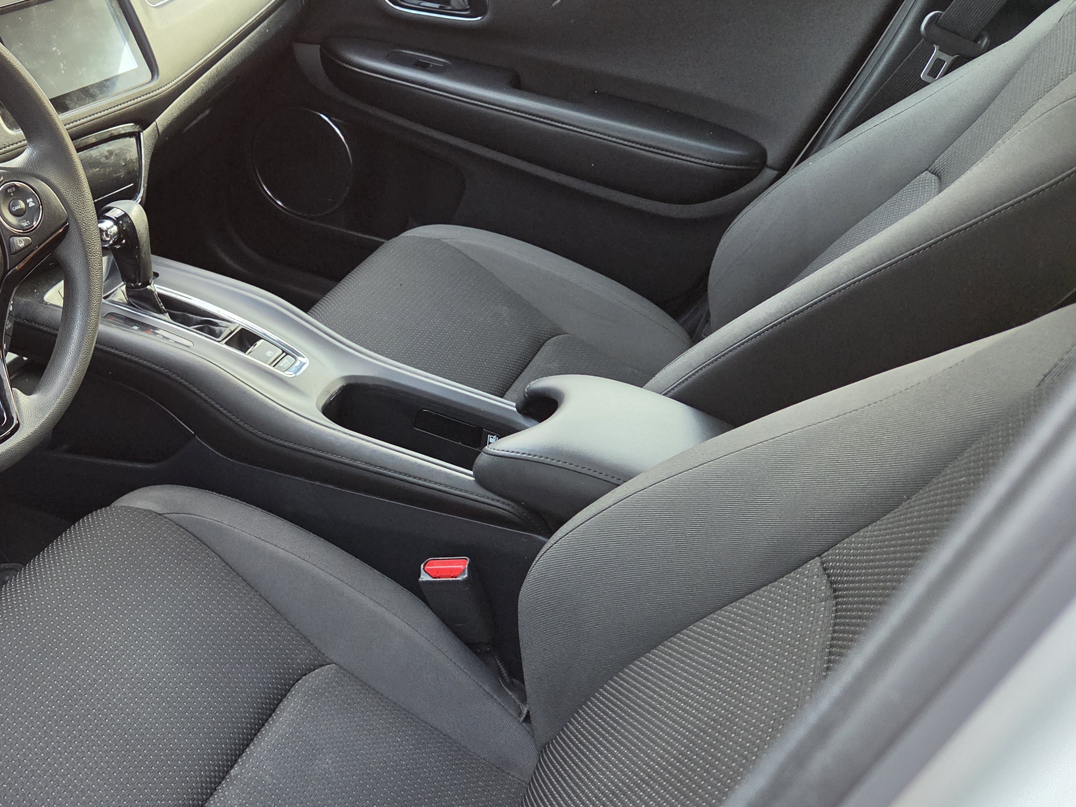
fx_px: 1119
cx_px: 281
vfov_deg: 39.6
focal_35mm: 36
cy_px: 453
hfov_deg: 49.5
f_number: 1.8
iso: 500
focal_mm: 5.4
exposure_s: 1/120
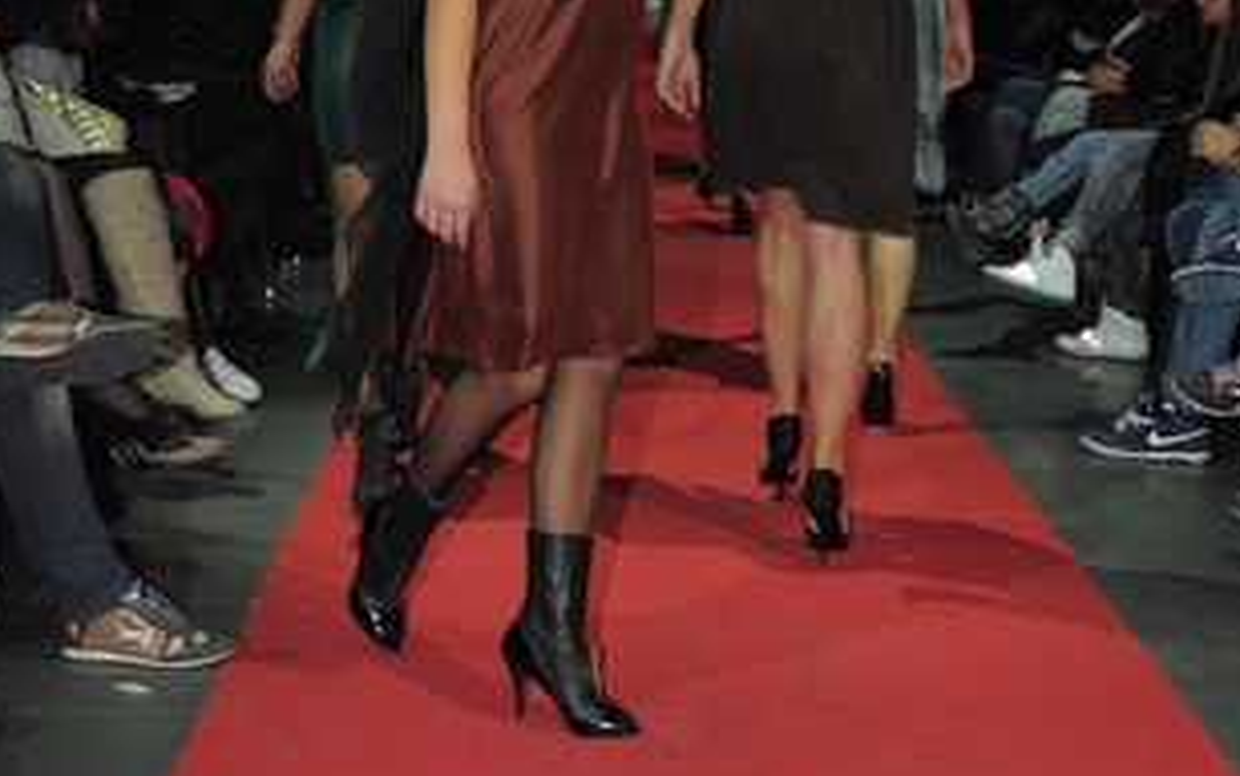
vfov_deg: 20.8
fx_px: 2096
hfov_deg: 32.9
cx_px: 673
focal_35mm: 62
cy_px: 194
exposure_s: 1/60
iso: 500
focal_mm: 24
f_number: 7.1
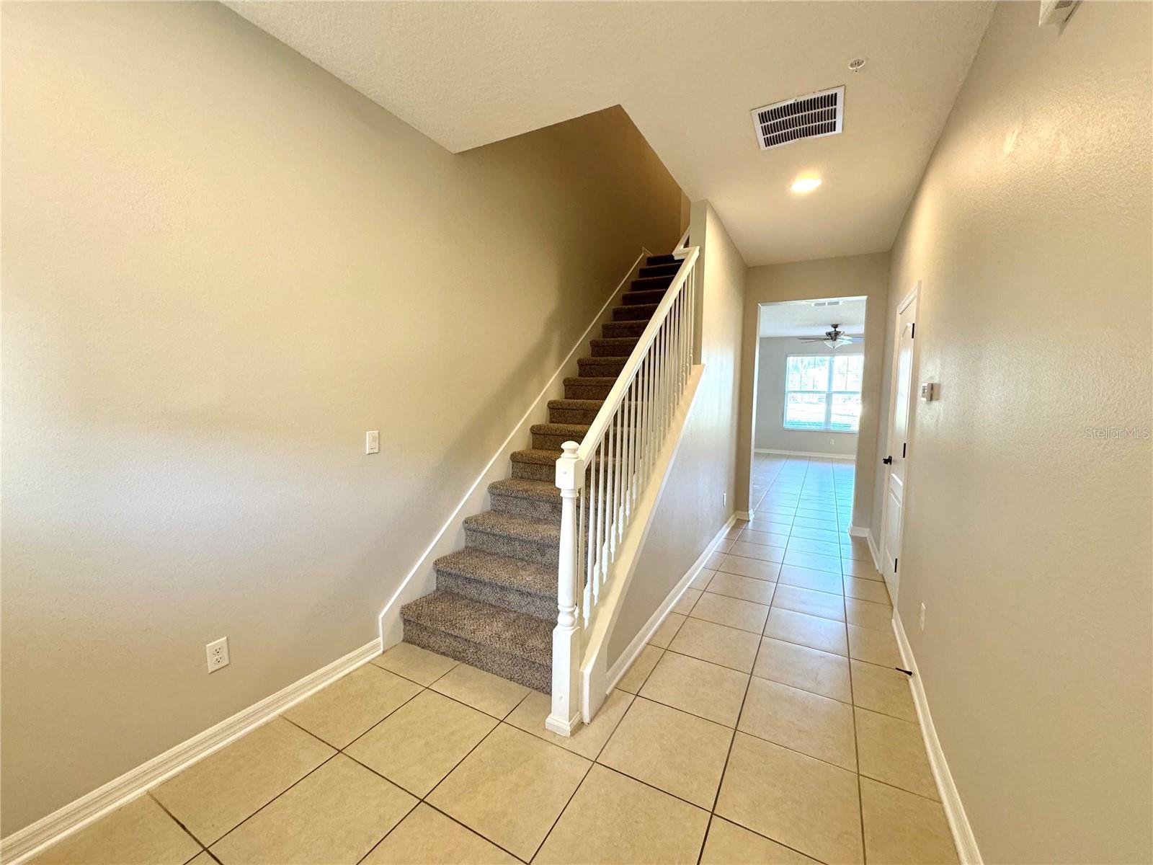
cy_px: 432
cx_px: 576
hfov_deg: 102.1
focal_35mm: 14
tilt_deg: -5.5
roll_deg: -1.1
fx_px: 466
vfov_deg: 85.7
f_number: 2.2
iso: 200
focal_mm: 2.22
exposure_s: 1/60
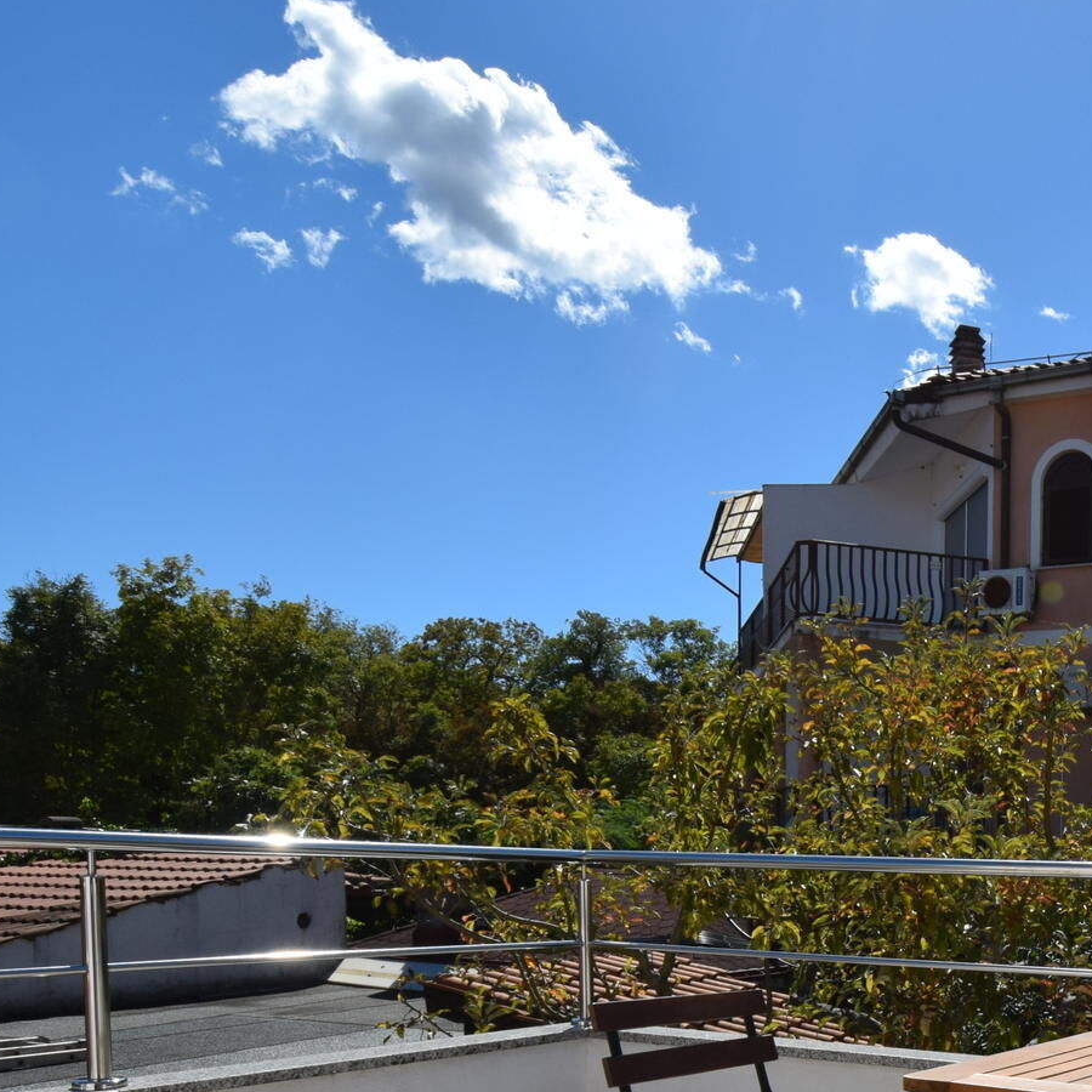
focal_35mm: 34
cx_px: 1070
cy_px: 918
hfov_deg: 42.4
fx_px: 1213
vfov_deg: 45.3
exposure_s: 1/500
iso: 200
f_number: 10
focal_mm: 10
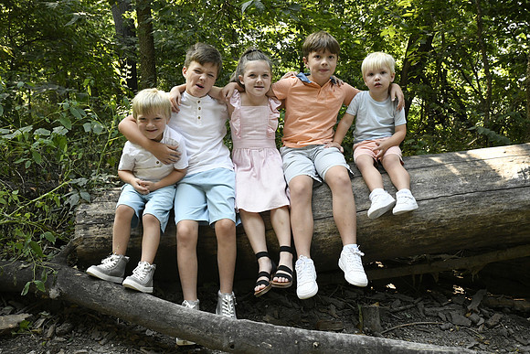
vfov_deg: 41.1
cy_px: 177
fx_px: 471
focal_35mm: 32
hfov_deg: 58.7
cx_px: 265
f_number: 9
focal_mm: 32
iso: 6400
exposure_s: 1/320
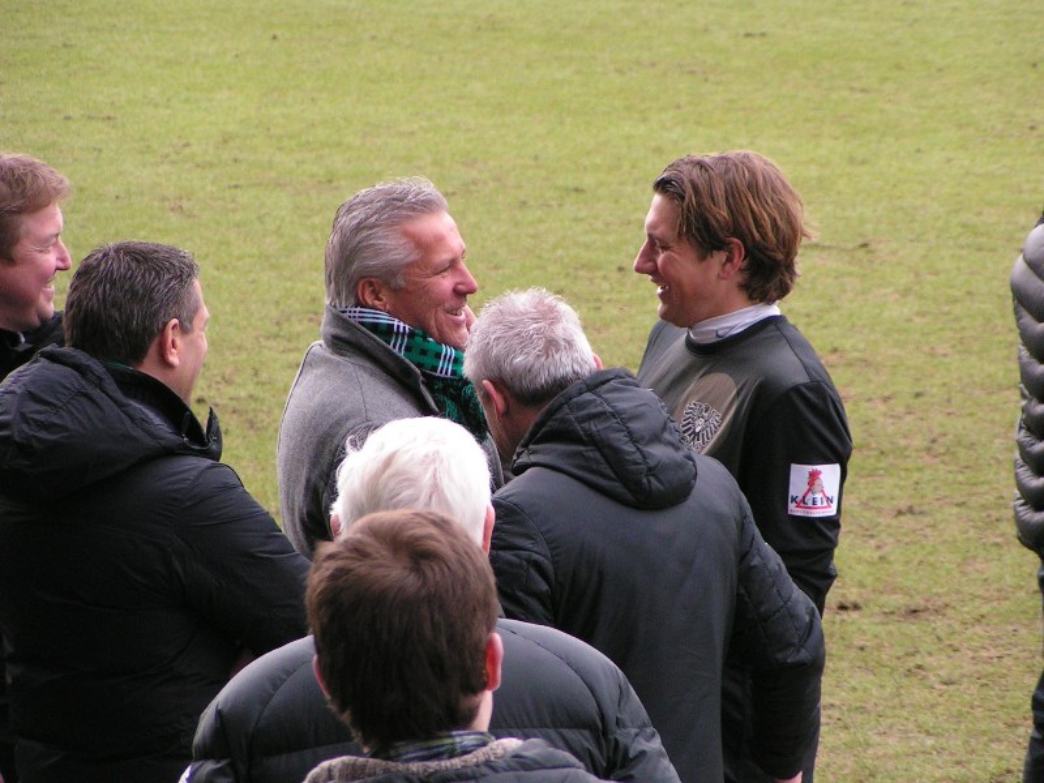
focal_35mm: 236
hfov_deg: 8.4
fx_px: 7118
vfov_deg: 6.3
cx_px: 522
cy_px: 392
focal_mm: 36.1
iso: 160
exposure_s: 1/250
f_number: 3.5
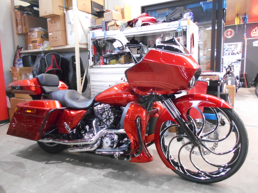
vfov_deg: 53.1
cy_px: 96
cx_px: 129
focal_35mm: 26
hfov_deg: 67.3
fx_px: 194
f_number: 3.2
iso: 800
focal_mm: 4.6
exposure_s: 1/13
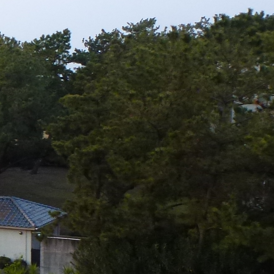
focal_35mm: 83
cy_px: 236
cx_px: -189
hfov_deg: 17.7
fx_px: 743
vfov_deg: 20.5
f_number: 3.5
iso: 200
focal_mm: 4.3
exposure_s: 1/250
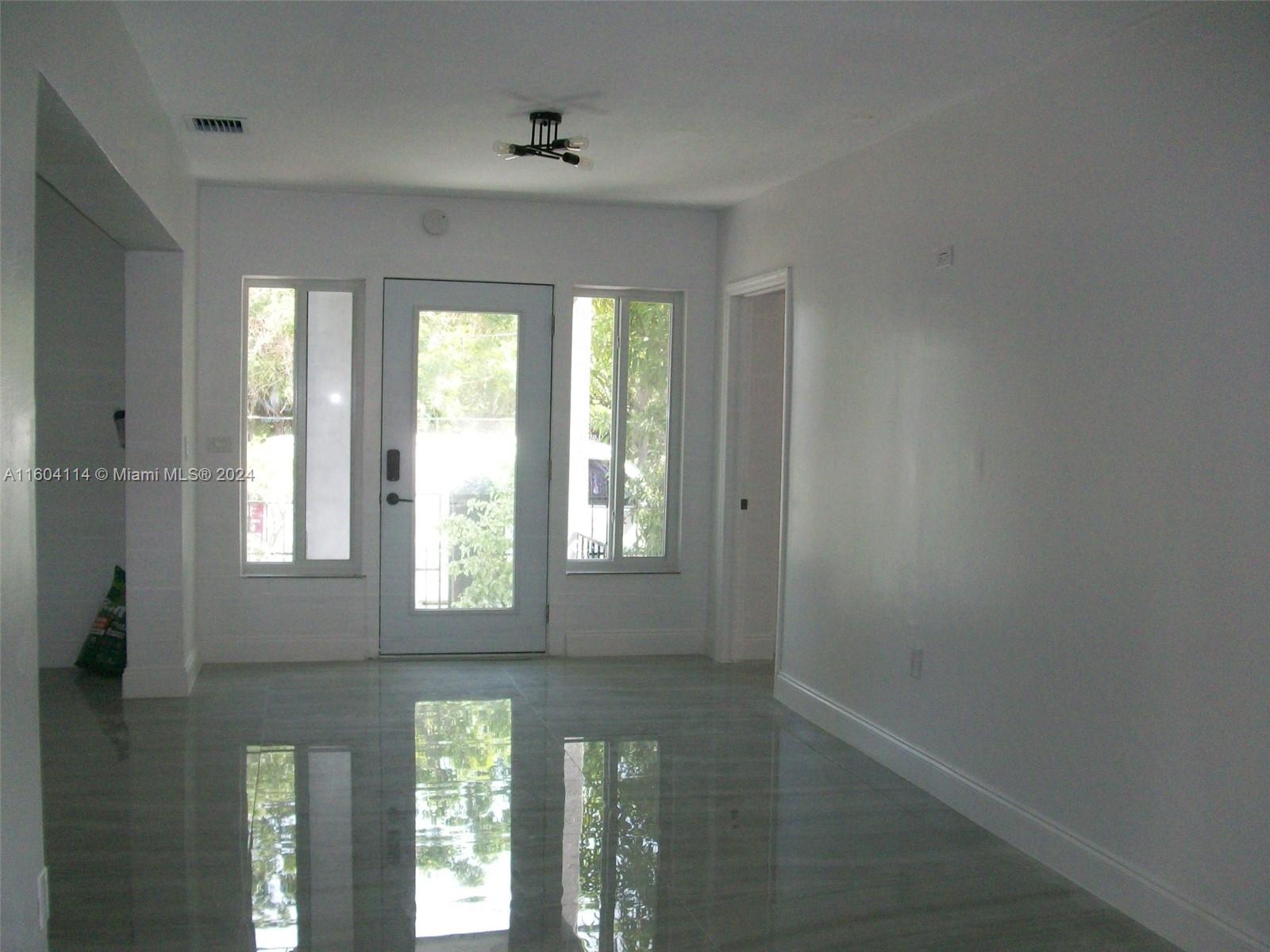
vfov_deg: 41.8
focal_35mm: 34
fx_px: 1247
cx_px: 635
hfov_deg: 54.0
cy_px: 476
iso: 160
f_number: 2.8
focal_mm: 5.7
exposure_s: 1/70.3
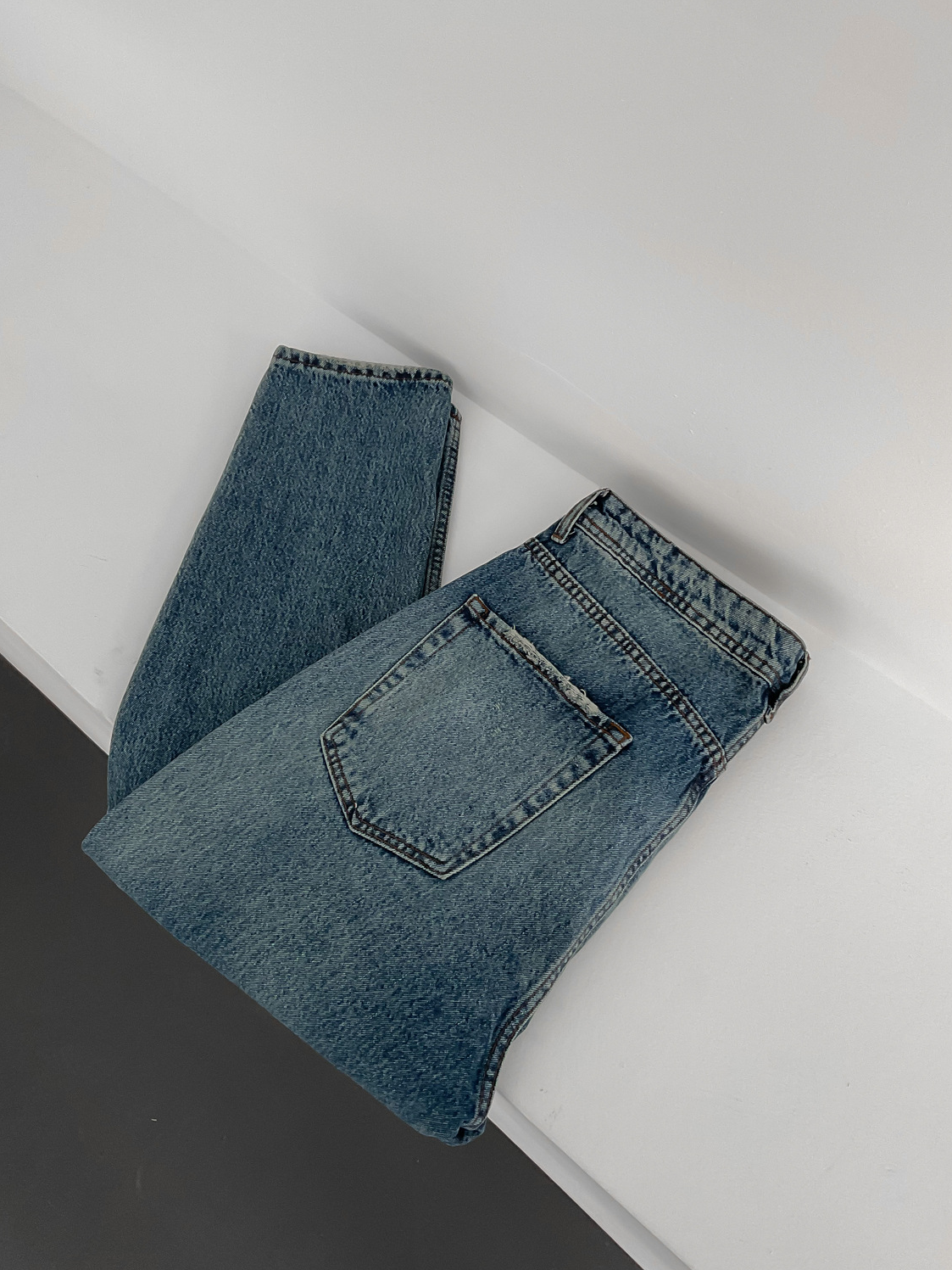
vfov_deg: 58.3
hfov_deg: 45.4
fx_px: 1137
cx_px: 453
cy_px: 619
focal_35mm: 31
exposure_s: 1/120
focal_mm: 3
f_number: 1.8
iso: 64
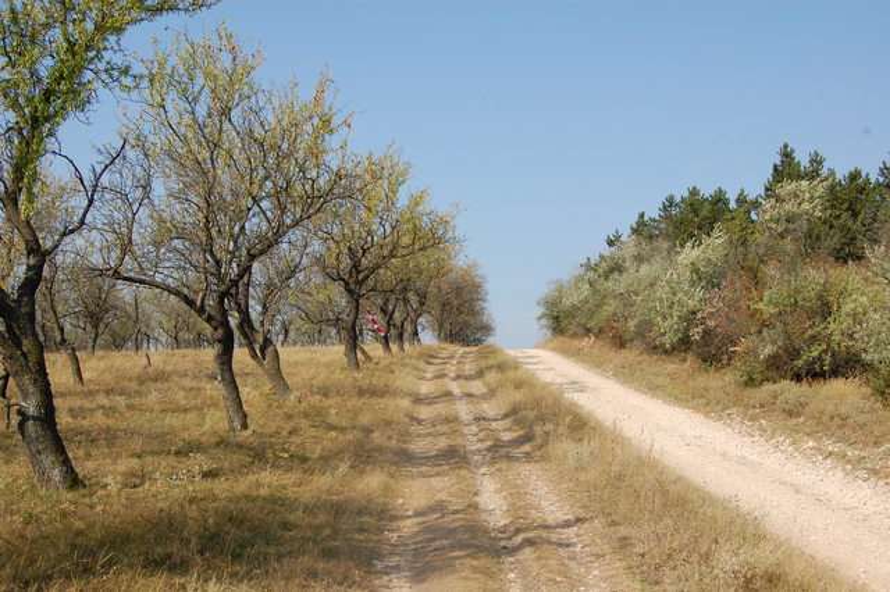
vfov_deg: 28.0
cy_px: 296
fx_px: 1186
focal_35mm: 48
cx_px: 445
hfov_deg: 41.1
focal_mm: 32
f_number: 11
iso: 400
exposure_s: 1/500
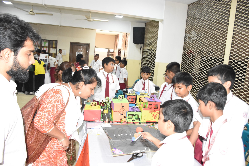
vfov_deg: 47.9
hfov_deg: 67.4
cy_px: 83
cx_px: 124
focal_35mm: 27
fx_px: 187
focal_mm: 18
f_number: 4.5
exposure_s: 1/100
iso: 4000
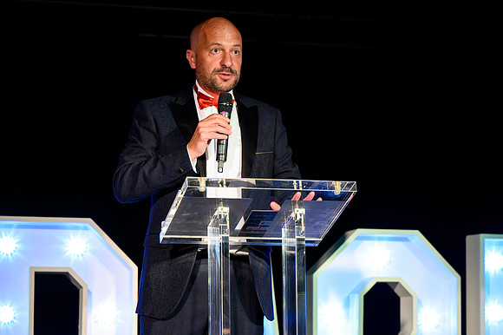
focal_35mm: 110
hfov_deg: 18.6
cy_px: 168
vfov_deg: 12.4
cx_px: 252
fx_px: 1536
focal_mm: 110
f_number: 4
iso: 3200
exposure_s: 1/200
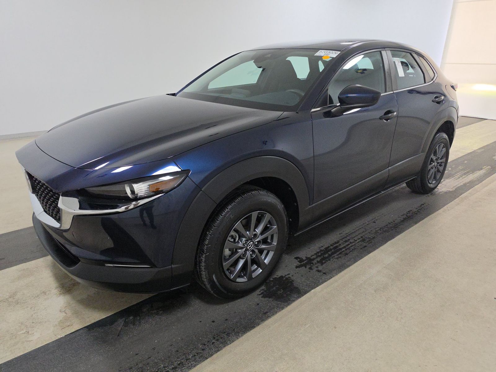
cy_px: 186
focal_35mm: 23
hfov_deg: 73.9
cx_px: 248
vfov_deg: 58.9
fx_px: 330
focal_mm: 6.5
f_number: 1.4
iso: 277
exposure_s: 1/100
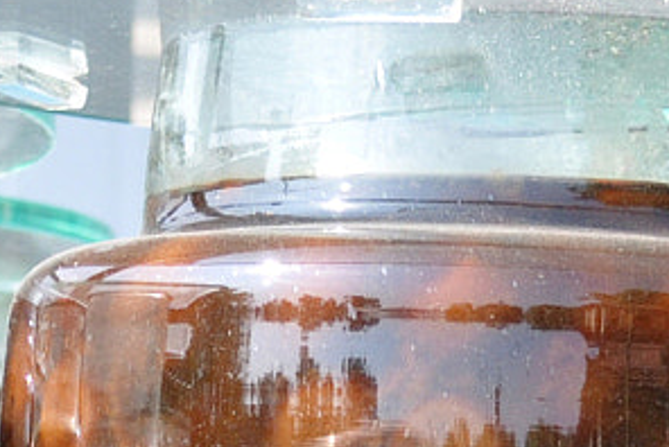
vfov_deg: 4.9
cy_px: 897
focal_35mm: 275
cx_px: 599
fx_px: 5115
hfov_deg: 7.5
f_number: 5
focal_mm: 34
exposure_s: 1/320
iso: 320
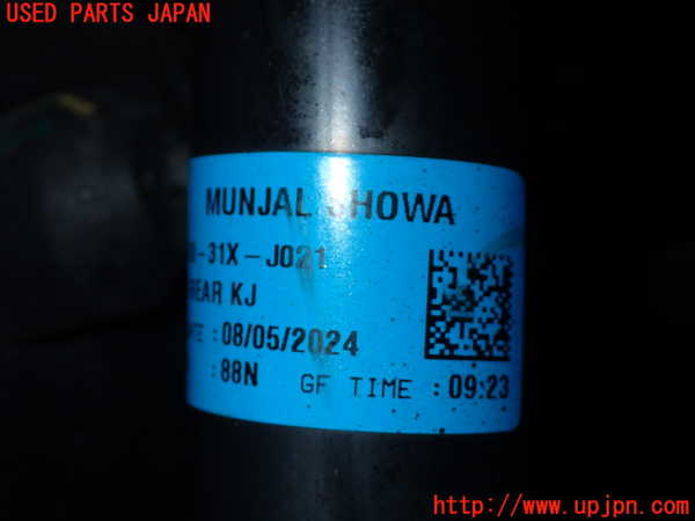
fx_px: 1084
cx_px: 348
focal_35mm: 54
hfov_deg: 35.5
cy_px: 260
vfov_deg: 27.0
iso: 200
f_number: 10
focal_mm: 9.65
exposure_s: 1/50
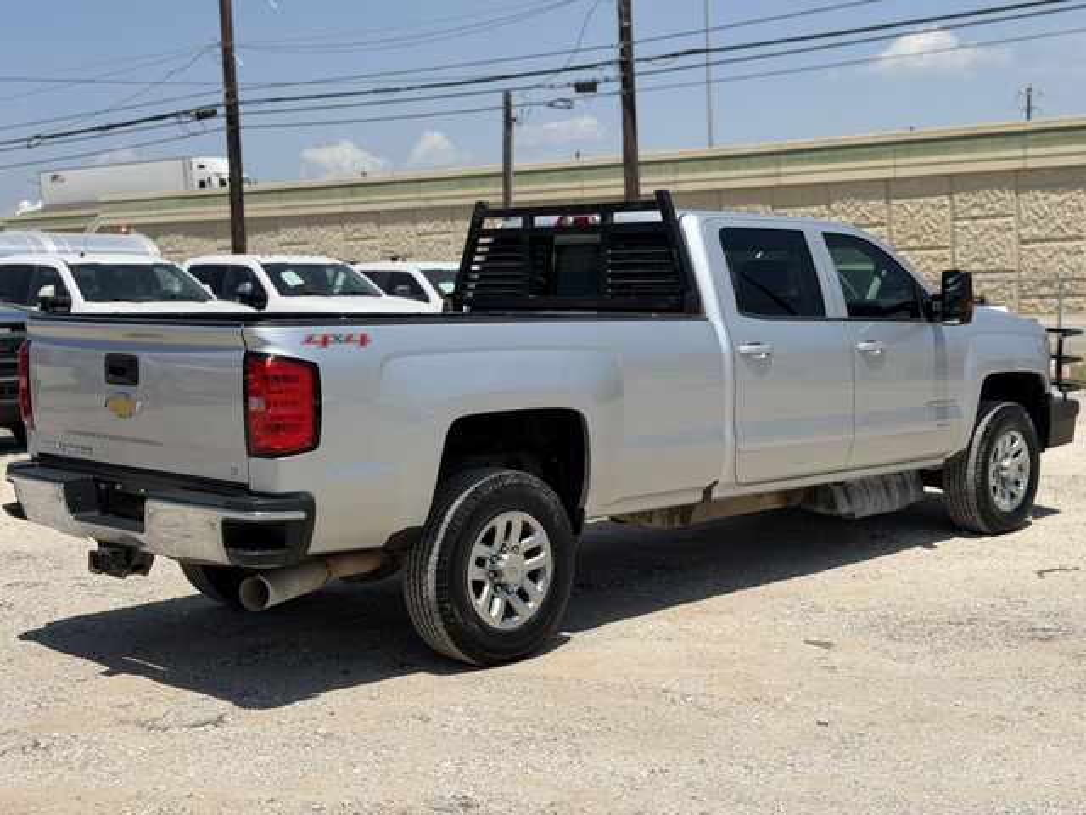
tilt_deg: -5.9
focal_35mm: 48
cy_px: 408
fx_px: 1506
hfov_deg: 39.7
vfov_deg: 30.3
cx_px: 543
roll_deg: +3.0
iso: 64
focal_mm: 6.76
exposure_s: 1/7143
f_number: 1.78
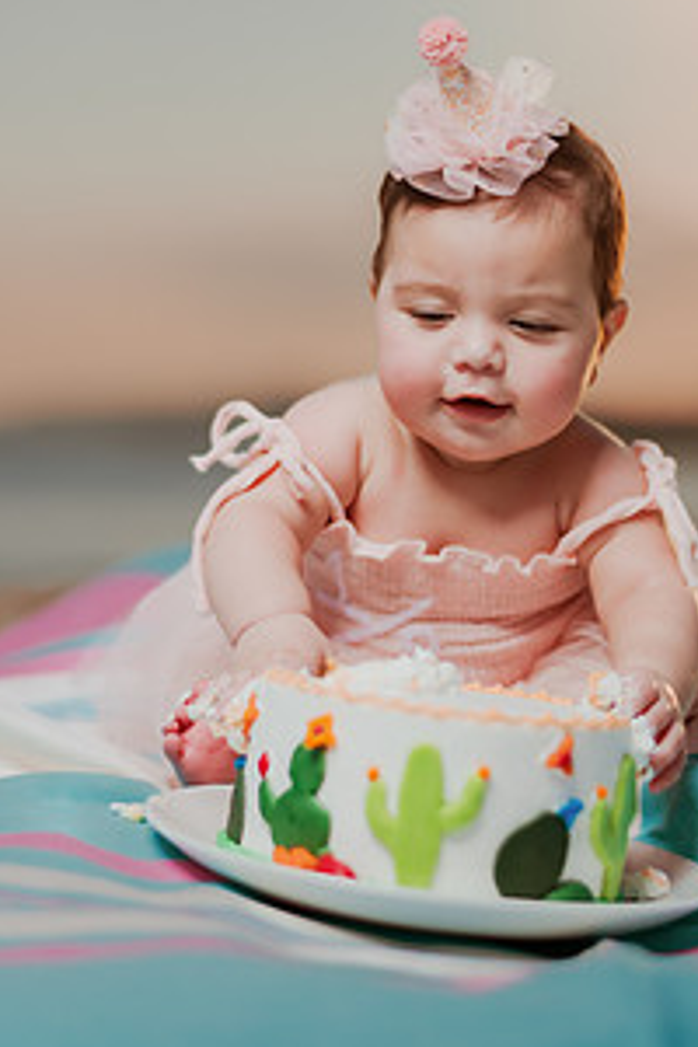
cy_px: 450
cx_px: 461
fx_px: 2530
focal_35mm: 87
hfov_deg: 15.7
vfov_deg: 23.4
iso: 100
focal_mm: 58
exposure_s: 1/8000
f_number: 1.8
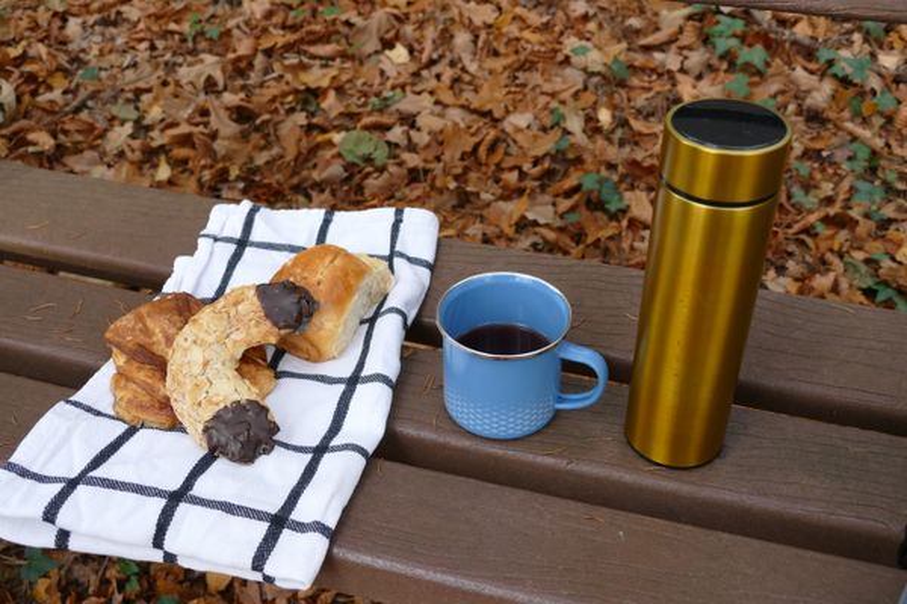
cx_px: 454
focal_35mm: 35
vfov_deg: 37.9
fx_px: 882
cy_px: 302
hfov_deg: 54.4
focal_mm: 12.9
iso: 250
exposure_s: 1/80
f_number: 3.1
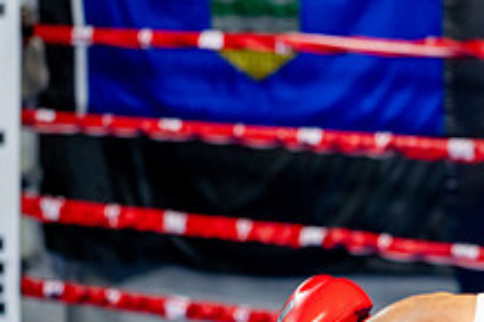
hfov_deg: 12.9
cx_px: 524
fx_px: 2109
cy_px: 288
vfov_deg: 8.7
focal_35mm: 157
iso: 2500
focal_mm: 59
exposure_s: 1/800
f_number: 2
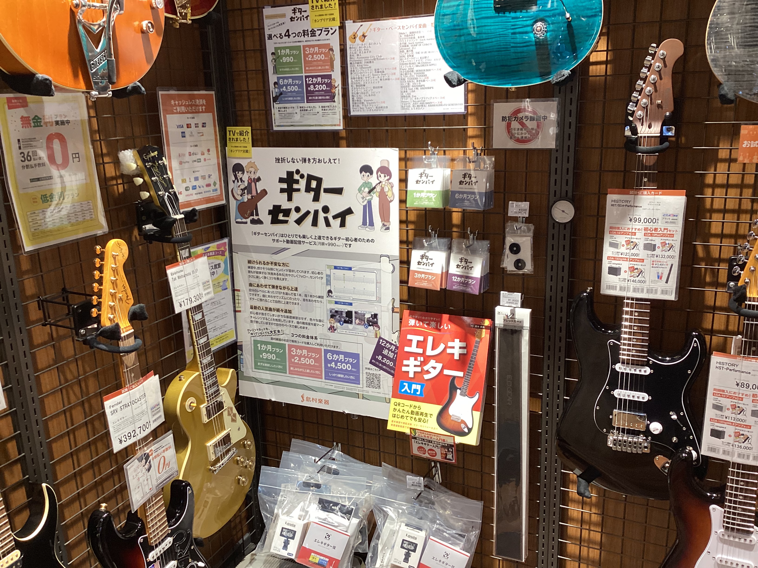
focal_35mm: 31
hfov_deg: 58.4
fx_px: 679
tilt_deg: -17.6
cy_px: 284
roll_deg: +1.3
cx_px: 379
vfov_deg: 45.4
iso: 80
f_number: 2.4
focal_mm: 3.3
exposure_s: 1/50
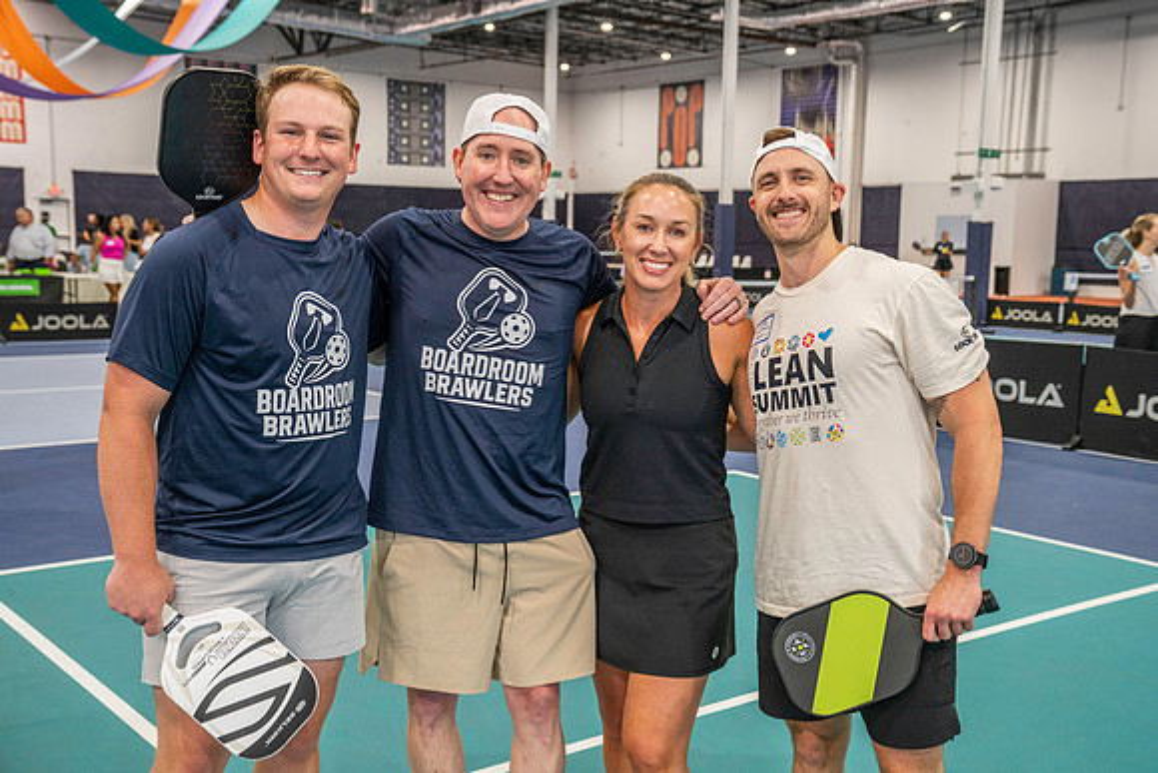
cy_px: 386
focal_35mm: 41
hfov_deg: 47.4
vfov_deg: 32.6
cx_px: 579
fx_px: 1319
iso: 2000
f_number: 4.5
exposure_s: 1/200
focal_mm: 41
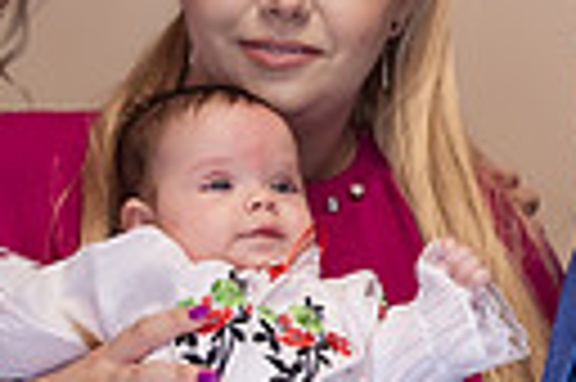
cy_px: 413
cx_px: 806
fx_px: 2541
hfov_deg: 12.4
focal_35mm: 159
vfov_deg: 8.5
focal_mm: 32
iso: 400
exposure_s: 1/200
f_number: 3.2
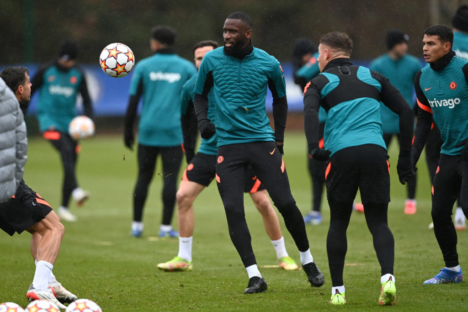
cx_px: 234
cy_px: 156
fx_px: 5200
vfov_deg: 3.4
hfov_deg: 5.2
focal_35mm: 400
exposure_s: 1/1600
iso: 2000
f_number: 2.8
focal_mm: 400
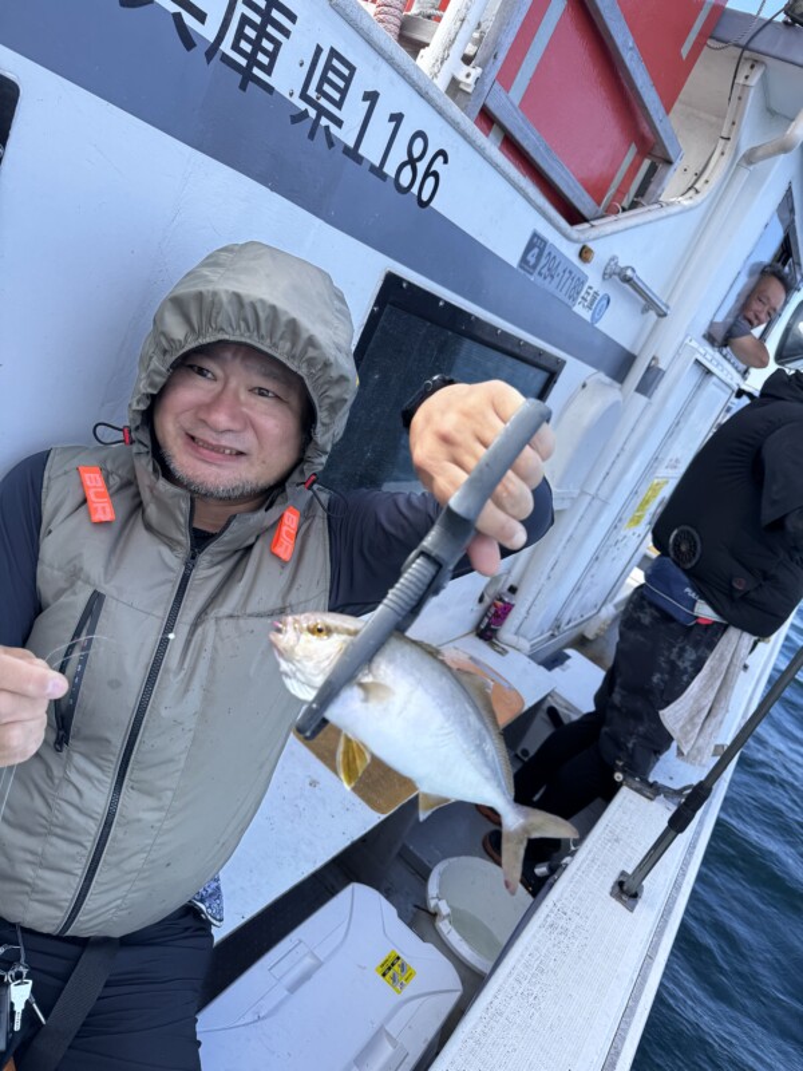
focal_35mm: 24
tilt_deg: -19.9
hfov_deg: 56.8
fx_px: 742
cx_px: 402
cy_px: 536
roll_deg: -30.4
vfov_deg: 71.6
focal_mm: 6.76
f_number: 1.78
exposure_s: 1/1076
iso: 80
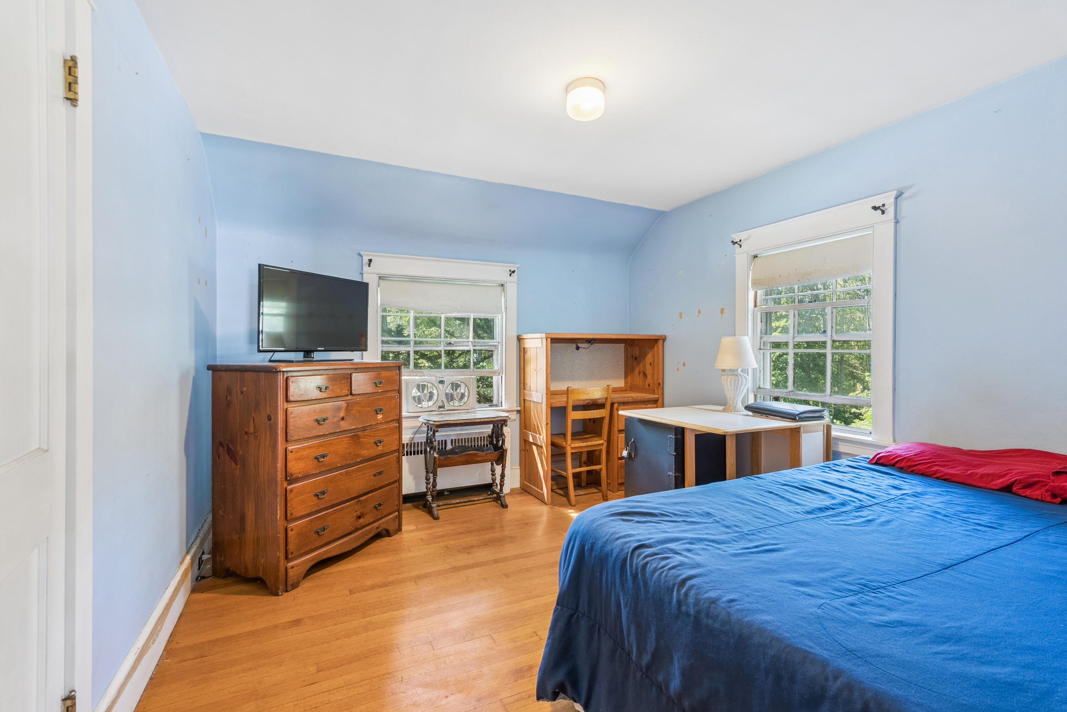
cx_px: 534
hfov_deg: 96.7
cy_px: 356
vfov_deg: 73.8
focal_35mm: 16
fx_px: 474
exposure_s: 1/8
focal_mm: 16
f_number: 7.1
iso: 320
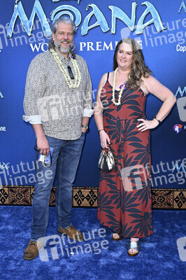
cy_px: 140
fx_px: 287
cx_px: 93
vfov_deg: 51.9
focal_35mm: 37
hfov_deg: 35.9
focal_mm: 37
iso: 800
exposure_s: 1/250
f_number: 6.3
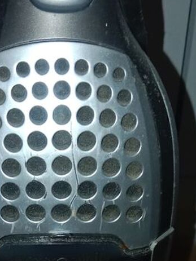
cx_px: 69
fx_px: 544
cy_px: 300
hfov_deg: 20.4
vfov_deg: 24.8
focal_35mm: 72
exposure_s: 1/50
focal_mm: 3.4
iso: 242
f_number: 2.2
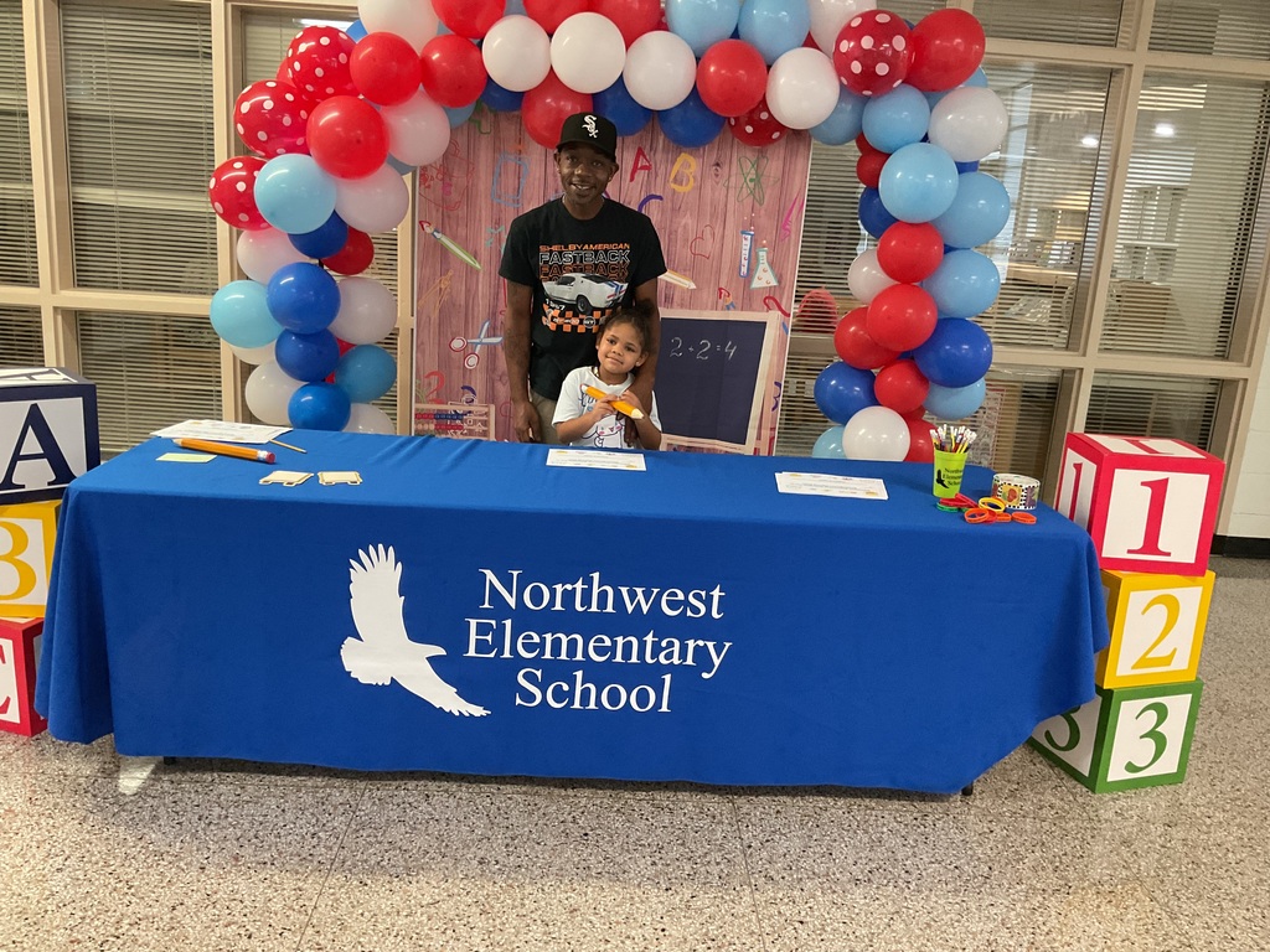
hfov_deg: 61.7
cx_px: 635
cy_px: 476
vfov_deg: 48.2
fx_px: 1064
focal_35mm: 29
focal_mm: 3
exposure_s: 1/60
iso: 250
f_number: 1.8
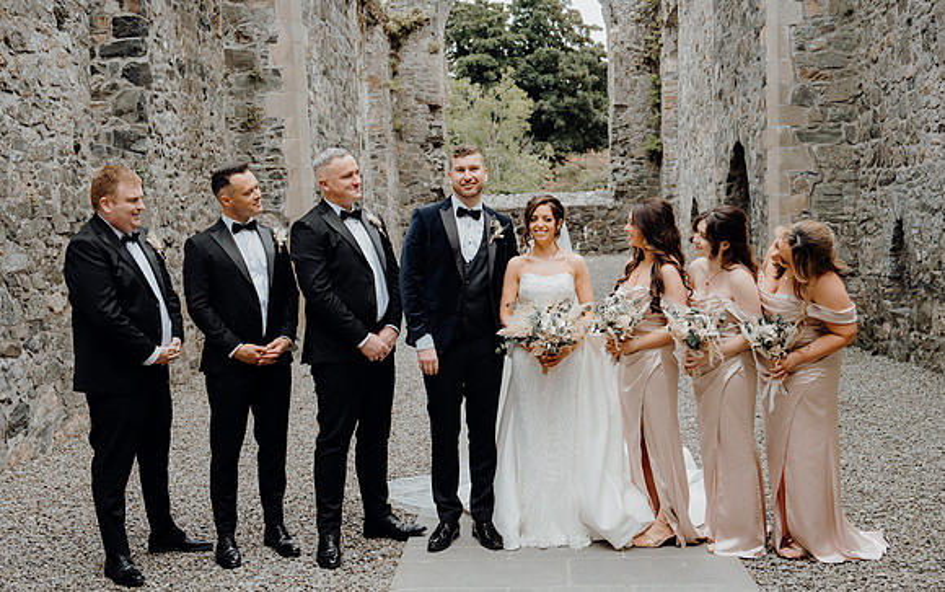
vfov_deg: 30.0
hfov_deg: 46.4
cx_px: 472
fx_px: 1102
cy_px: 315
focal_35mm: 43
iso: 160
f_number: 5
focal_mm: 42
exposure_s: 1/160
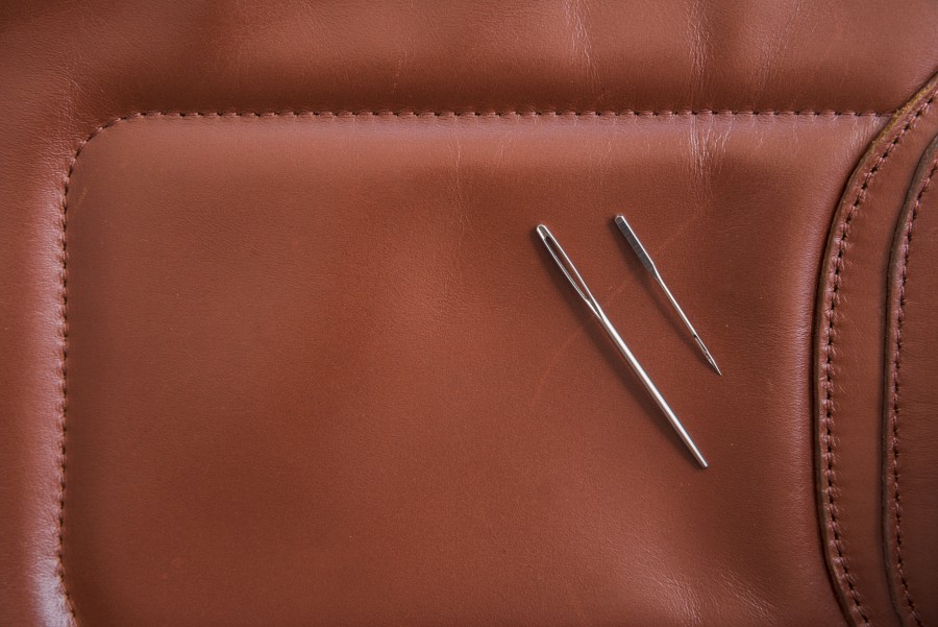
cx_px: 469
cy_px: 314
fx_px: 1825
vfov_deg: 19.5
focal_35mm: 70
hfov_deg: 28.8
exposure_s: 1/125
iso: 320
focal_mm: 70
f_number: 5.6
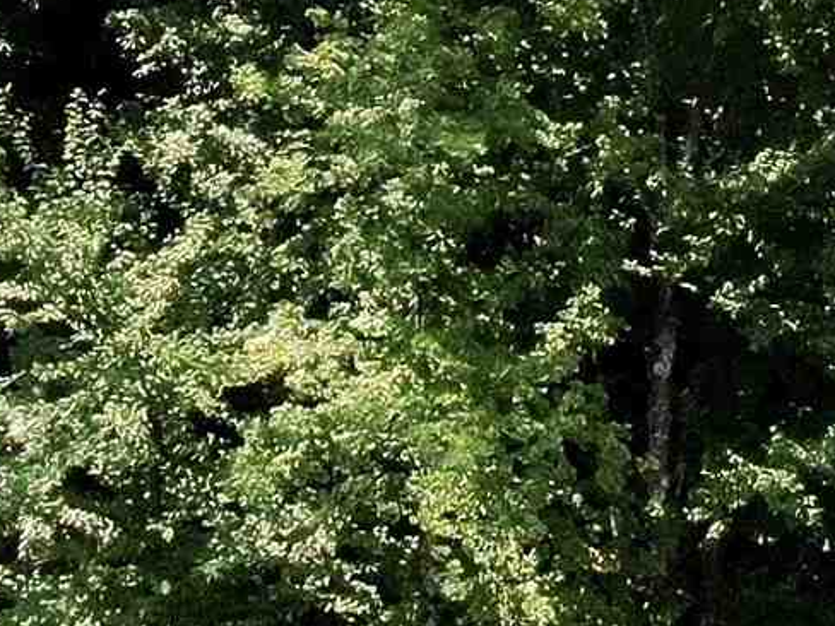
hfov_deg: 13.1
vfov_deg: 9.4
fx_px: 3642
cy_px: -465
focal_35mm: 151
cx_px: 577
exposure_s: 1/640
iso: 100
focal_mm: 4.39
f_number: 2.8
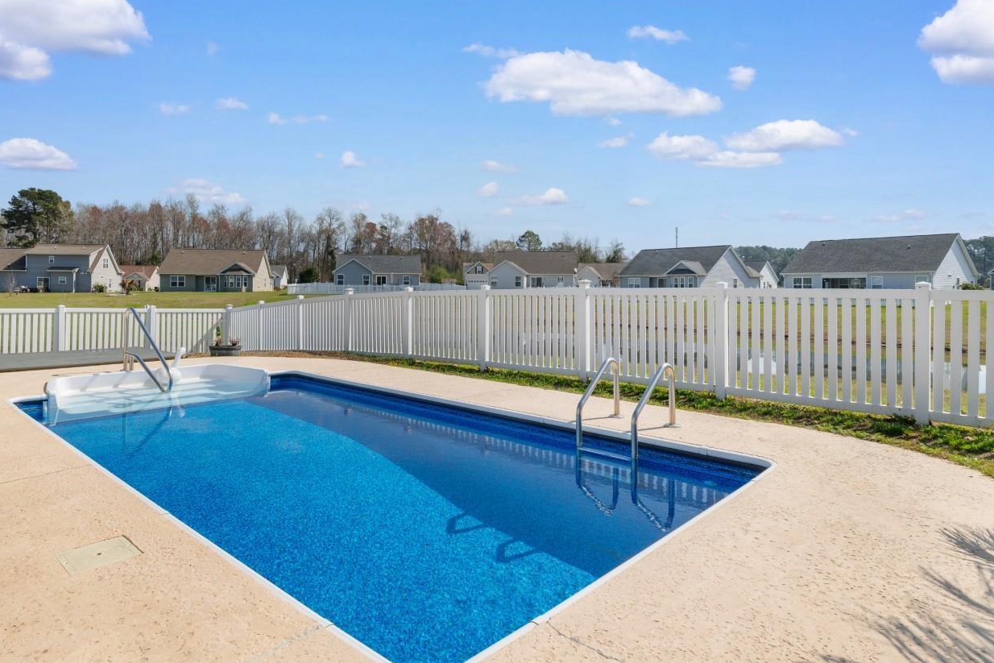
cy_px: 284
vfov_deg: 59.3
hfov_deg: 81.2
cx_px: 476
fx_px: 580
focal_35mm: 21
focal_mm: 11
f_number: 11
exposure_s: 1/500
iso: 100
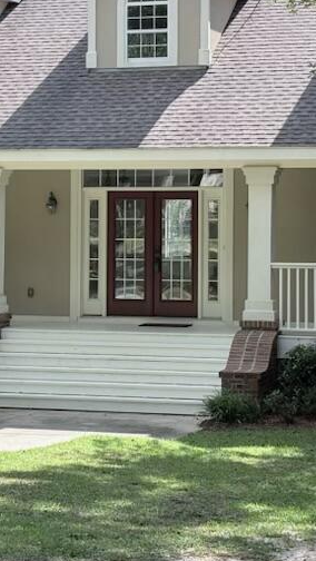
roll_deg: +0.1
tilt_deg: +0.3
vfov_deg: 18.6
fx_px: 1711
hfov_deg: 10.5
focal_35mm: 115
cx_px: 69
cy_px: 209
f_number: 1.6
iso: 50
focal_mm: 5.96
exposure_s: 1/1065
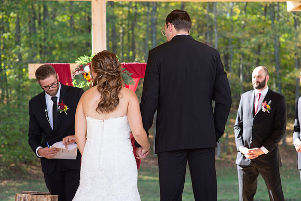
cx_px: 150
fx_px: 725
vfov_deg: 15.8
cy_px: 100
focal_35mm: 87
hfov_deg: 23.4
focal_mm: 85
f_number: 4.5
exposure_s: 1/320
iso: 400
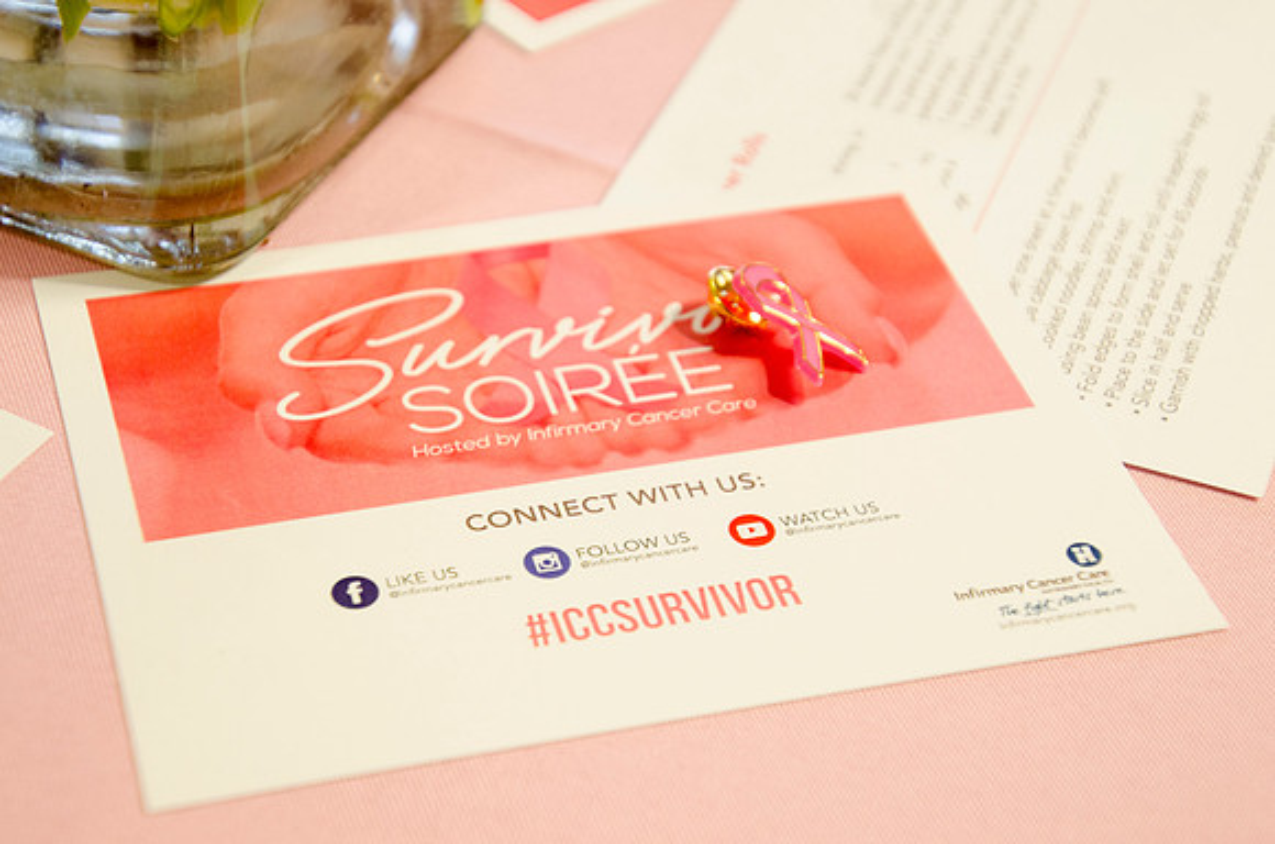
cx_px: 638
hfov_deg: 26.0
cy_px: 422
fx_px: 2756
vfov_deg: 17.4
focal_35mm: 78
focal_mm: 52
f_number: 5.6
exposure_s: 1/40
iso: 800
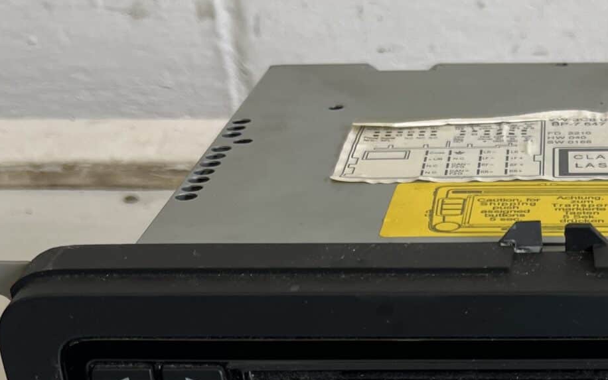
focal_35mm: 77
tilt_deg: -40.8
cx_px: 599
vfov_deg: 15.4
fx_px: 1276
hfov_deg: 25.5
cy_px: 600
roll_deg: +2.4
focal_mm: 5.1
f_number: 1.6
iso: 50
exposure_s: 1/100
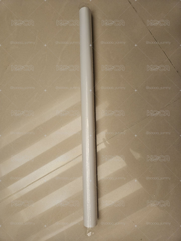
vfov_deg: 73.9
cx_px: 90
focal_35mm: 23
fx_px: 160
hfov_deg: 58.9
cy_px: 120
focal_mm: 5.4
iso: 500
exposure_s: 1/120
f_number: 1.8
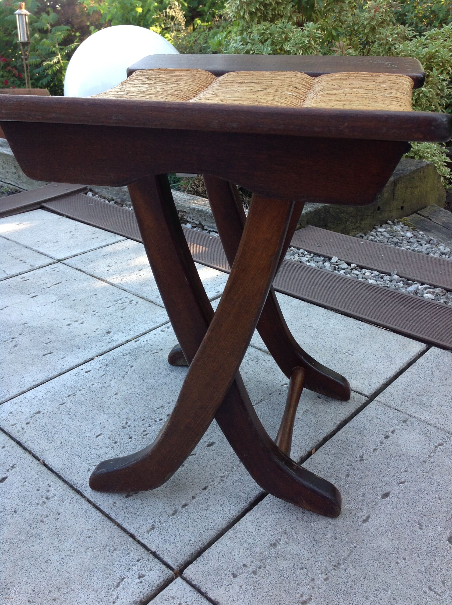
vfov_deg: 52.7
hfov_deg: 40.6
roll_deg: +2.7
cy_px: 302
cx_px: 226
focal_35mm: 35
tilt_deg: -27.7
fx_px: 611
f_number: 2.4
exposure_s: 1/120
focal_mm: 4.28
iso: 64
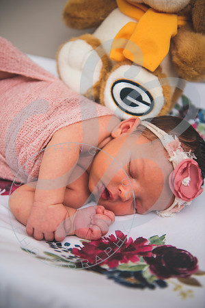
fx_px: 410
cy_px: 154
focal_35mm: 48
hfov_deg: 28.1
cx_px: 102
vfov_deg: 41.1
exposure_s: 1/125
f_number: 2.8
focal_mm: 48
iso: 100
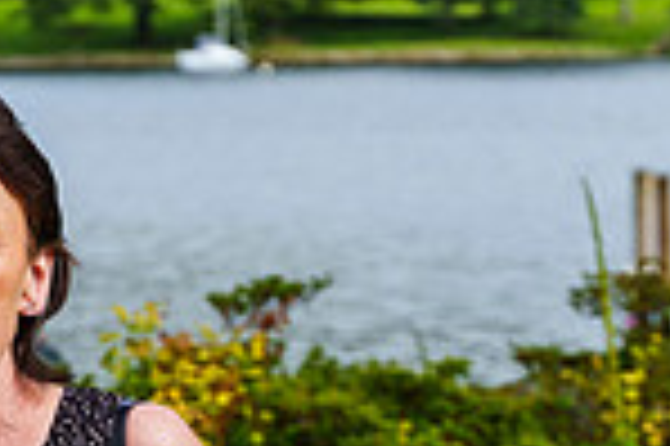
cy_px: 258
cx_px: -480
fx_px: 3848
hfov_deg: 9.5
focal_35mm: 207
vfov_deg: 6.6
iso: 800
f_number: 3.5
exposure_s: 1/8000
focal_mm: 45
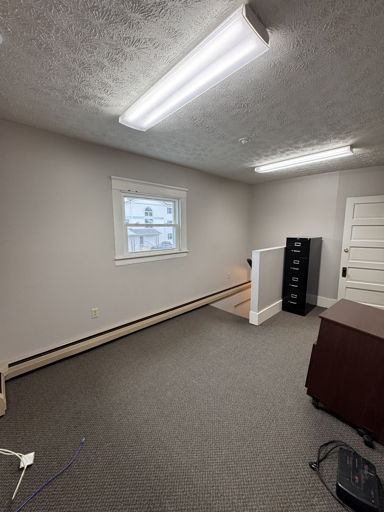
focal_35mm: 14
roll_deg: +1.7
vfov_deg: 102.1
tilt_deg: -7.8
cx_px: 192
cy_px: 256
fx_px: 207
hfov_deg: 85.7
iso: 200
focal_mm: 2.22
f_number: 2.2
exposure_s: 1/106
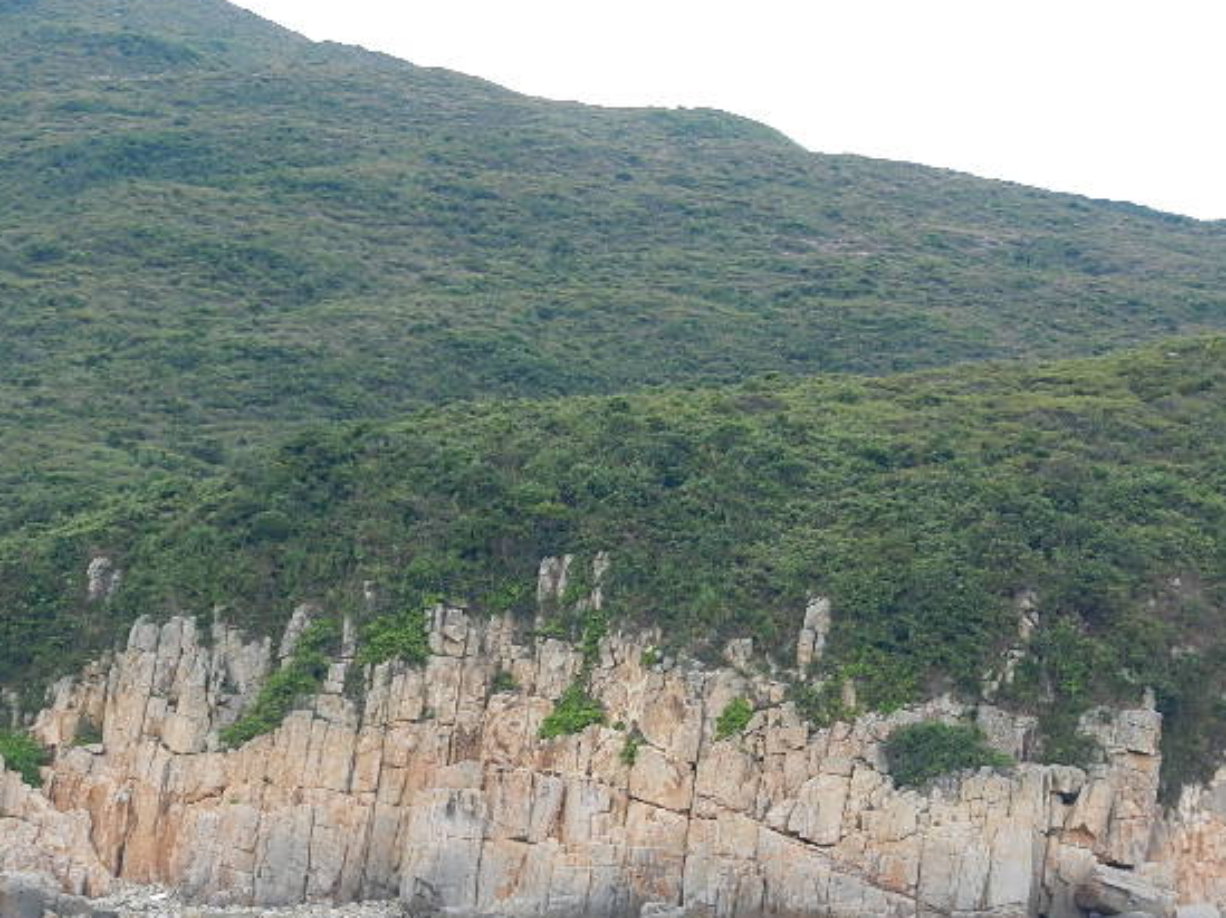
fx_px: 5946
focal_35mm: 168
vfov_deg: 8.8
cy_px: 503
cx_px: 592
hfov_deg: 11.8
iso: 280
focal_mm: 25.9
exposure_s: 1/250
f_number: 5.2
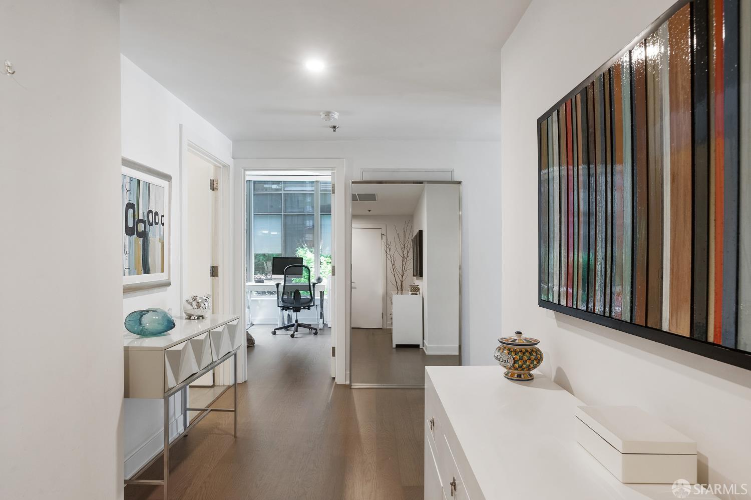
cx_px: 376
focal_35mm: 20
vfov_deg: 61.9
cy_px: 250
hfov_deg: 84.0
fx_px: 417
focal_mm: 20
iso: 200
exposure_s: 1/2
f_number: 10
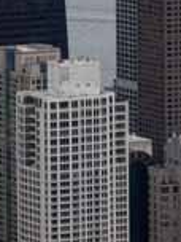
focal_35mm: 608
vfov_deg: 3.2
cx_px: 2
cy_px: -143
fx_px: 4239
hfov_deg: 2.4
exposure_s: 1/640
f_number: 5
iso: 100
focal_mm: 120
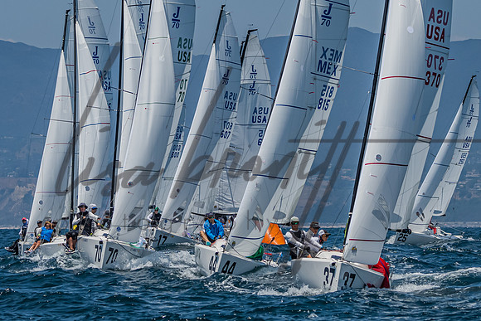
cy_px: 112
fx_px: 4171
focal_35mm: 312
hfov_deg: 6.6
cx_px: 248
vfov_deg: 4.4
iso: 400
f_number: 6.3
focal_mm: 135
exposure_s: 1/2500
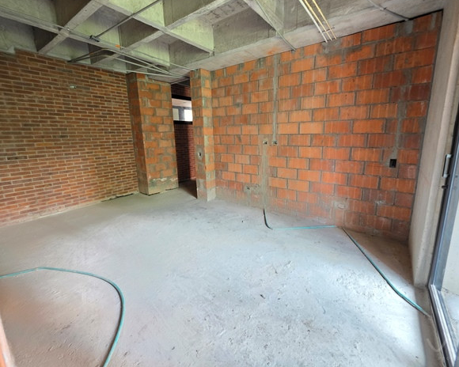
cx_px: 247
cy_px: 178
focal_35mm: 14
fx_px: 190
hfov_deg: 100.5
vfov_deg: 88.0
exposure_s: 1/60
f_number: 1.9
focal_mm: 2.2
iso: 800
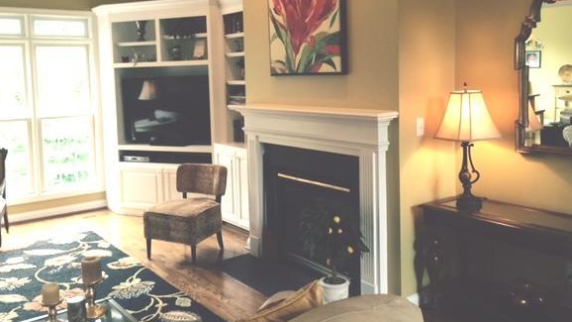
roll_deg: +0.7
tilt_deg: -6.6
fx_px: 531
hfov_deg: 56.6
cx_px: 286
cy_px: 108
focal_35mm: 35
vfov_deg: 33.4
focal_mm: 4.15
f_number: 2.2
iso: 40
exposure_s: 1/40
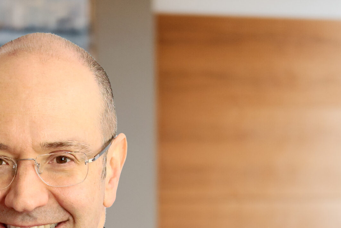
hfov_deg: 16.1
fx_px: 1203
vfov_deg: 10.7
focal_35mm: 127
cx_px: 113
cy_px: 252
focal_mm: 35
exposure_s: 1/250
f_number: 2
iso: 640
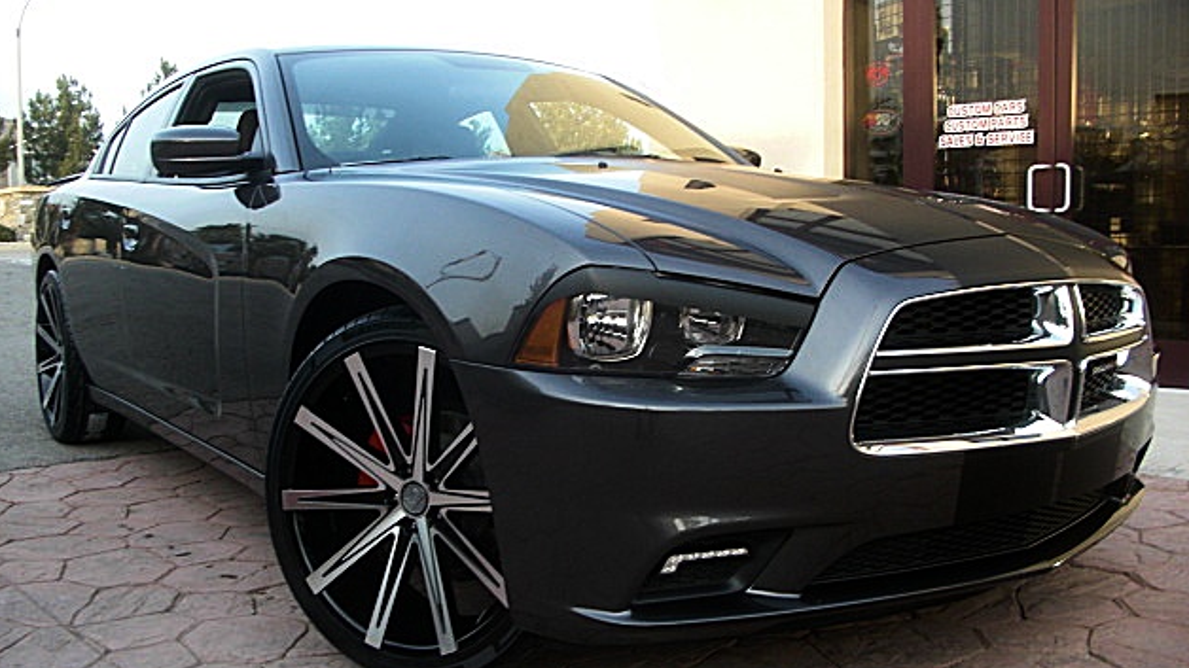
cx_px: 600
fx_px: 1261
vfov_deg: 29.7
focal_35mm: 40
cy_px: 360
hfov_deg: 50.5
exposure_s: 1/100
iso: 100
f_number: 2.8
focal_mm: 6.3
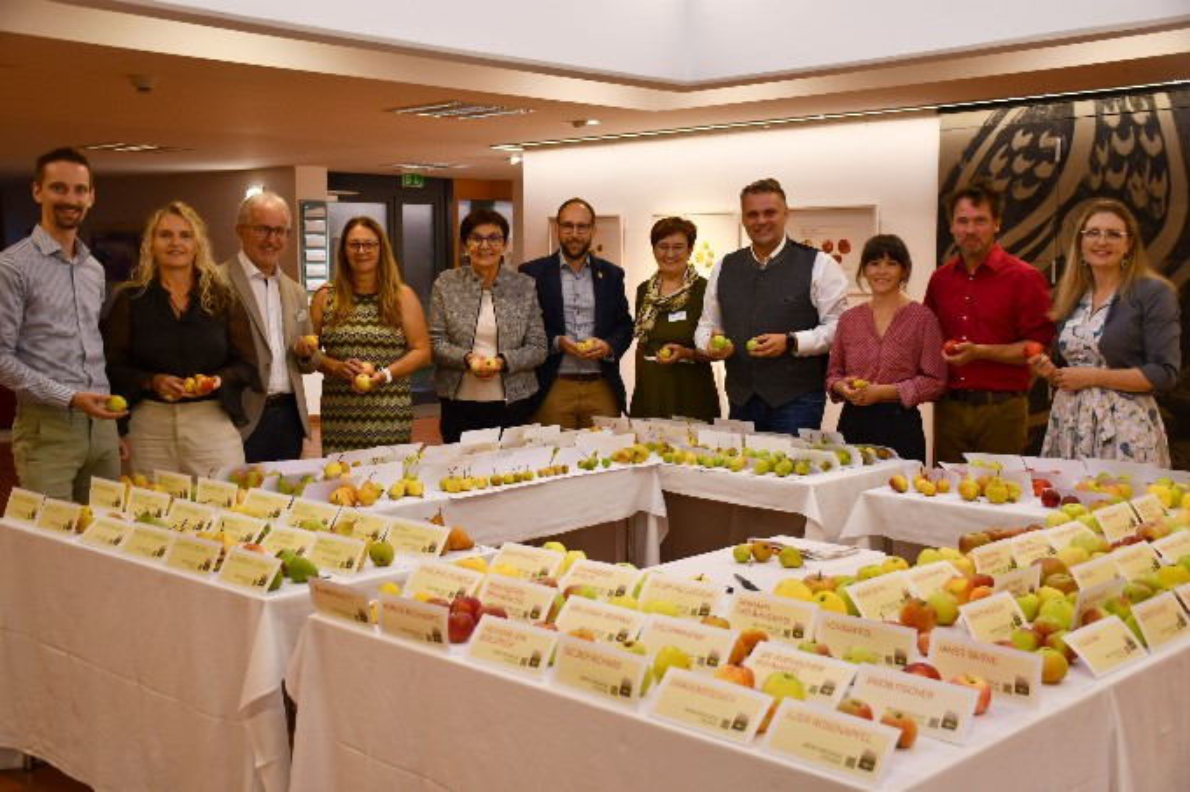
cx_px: 595
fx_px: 1322
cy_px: 396
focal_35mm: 40
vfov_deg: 33.4
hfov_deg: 48.5
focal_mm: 27
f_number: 4
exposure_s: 1/60
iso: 500
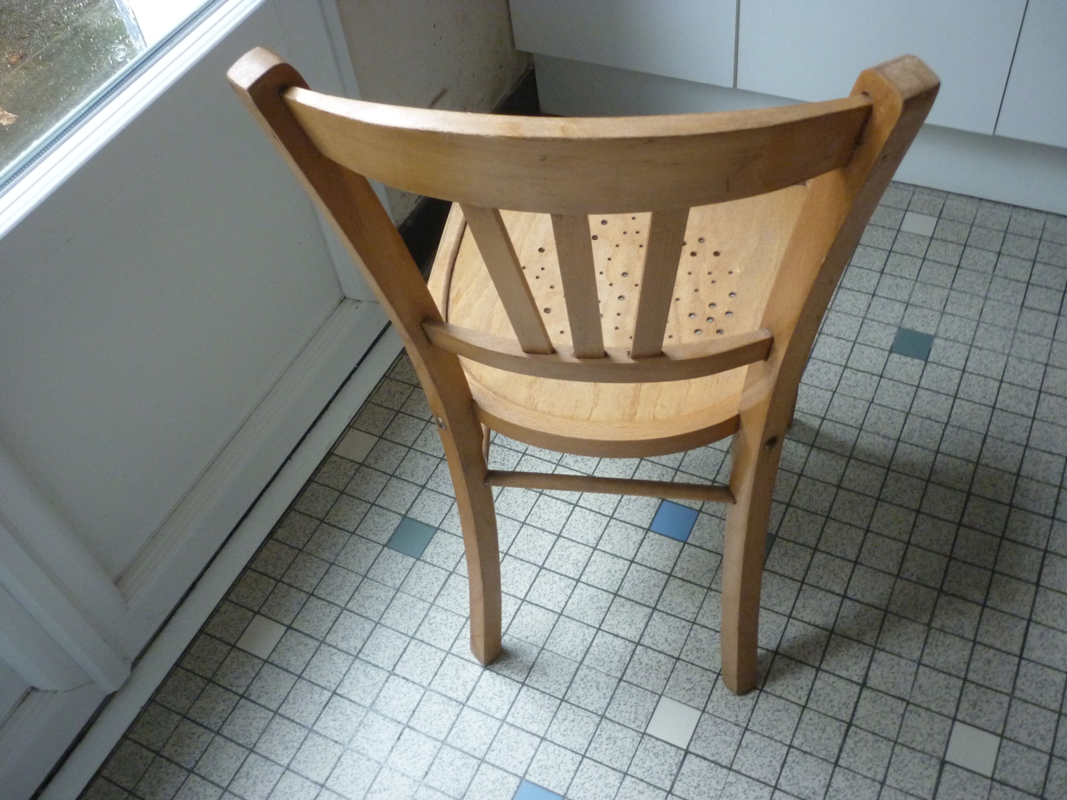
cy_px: 400
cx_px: 534
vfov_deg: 42.9
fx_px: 1017
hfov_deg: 55.4
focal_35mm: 33
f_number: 2.8
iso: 400
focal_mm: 5.5
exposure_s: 1/30
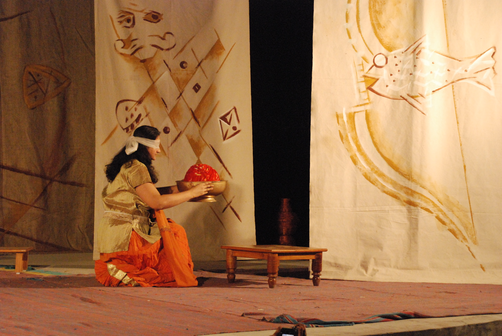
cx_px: 251
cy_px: 168
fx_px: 1047
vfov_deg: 18.2
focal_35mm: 75
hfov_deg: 27.0
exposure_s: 1/60
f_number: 7.1
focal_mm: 50
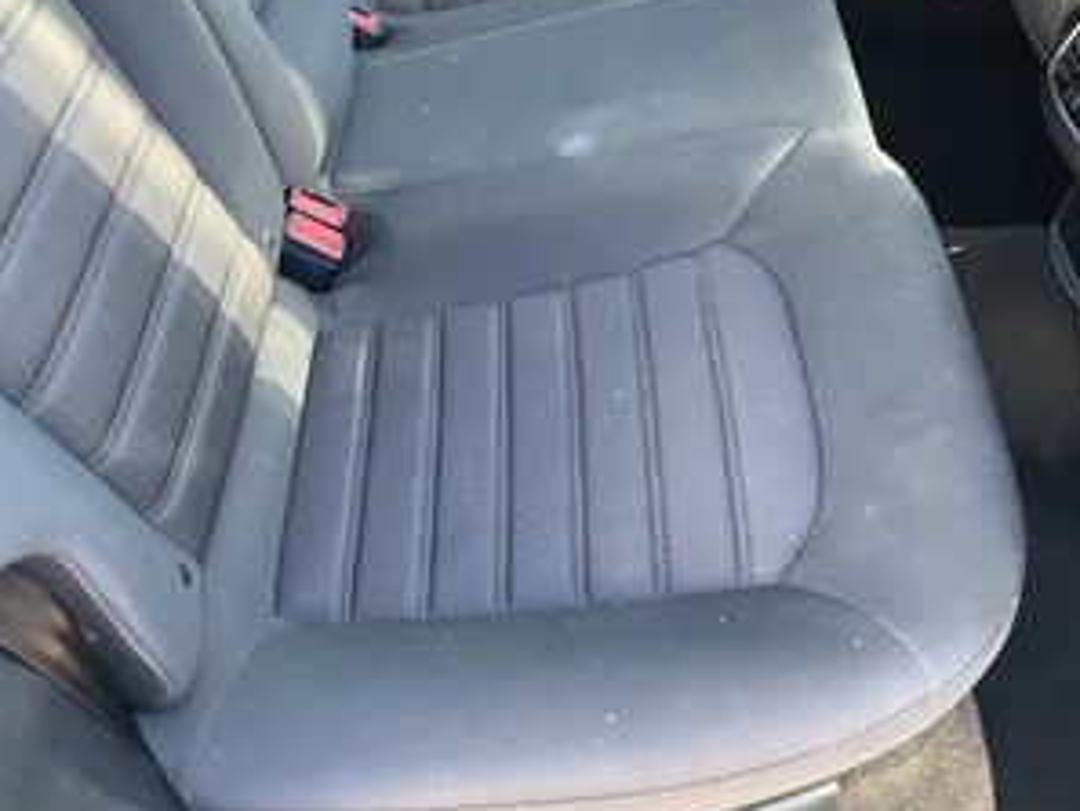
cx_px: 545
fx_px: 1217
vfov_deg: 36.8
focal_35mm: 39
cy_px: 440
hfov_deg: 47.8
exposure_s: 1/60
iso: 160
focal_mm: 3
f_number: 1.8
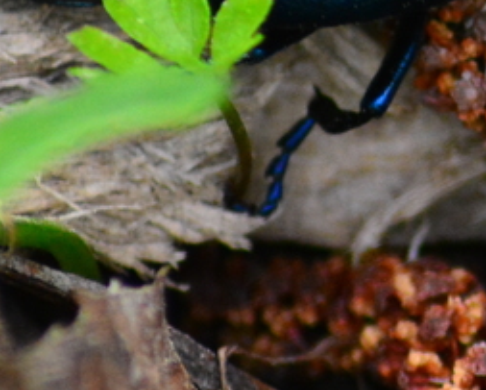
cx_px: 581
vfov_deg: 1.0
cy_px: -42
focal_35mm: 1600
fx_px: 23041
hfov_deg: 1.2
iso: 4000
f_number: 11
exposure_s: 1/400
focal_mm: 300
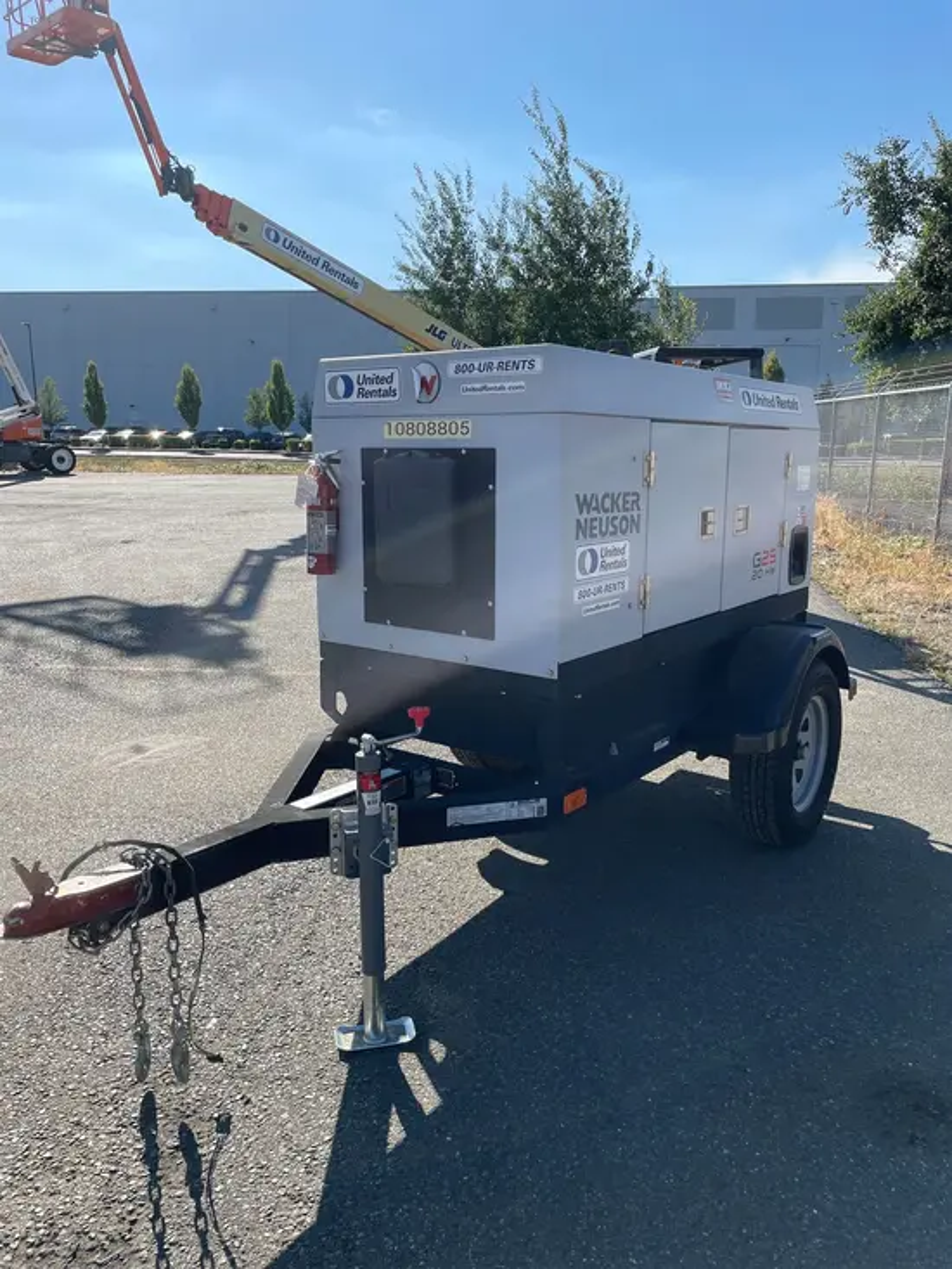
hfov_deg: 53.1
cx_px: 476
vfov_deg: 67.3
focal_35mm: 26
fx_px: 953
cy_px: 634
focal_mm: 4.2
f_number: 1.6
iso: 50
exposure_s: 1/3861
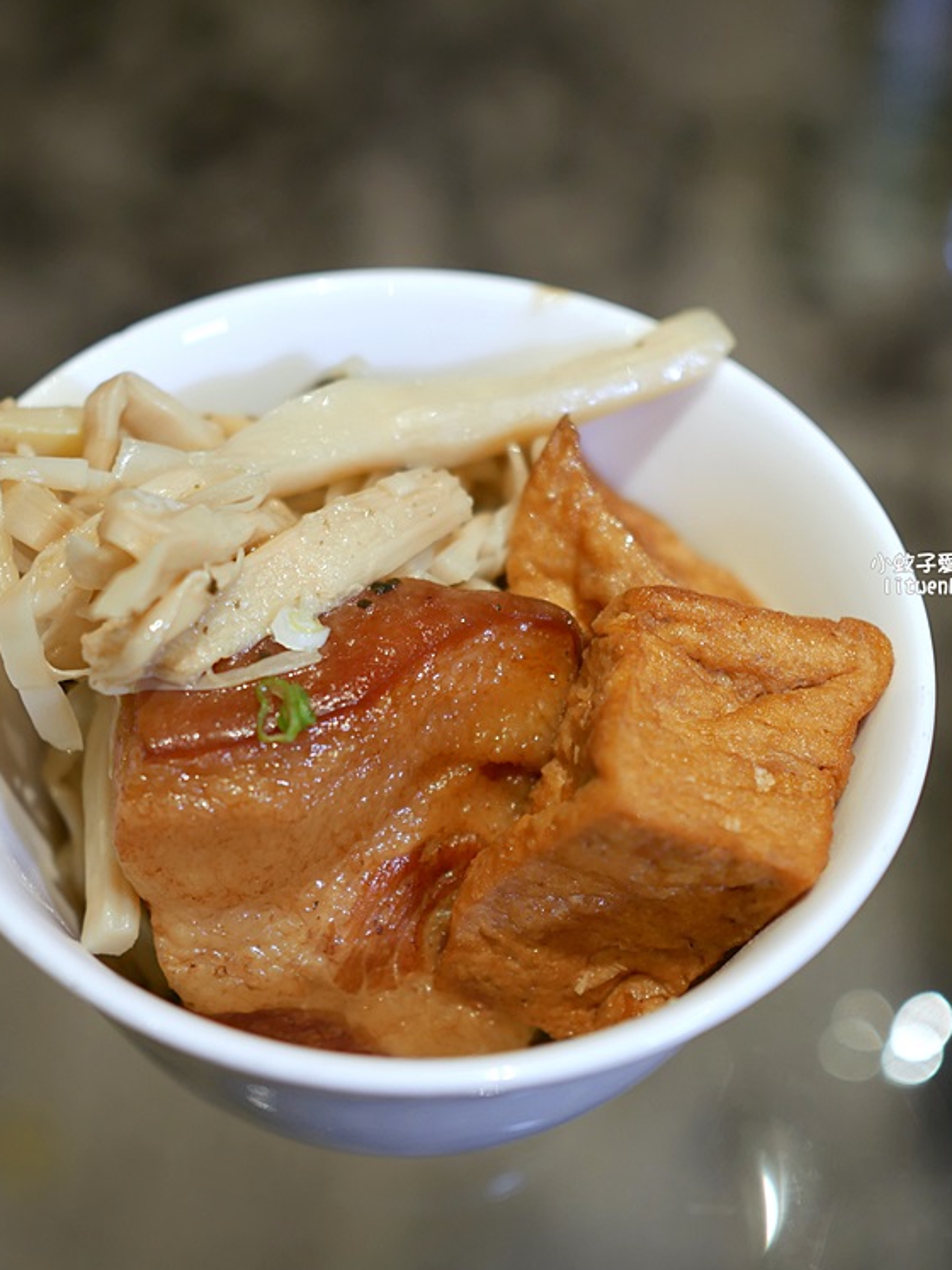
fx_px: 2458
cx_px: 384
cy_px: 635
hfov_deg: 21.9
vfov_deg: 29.0
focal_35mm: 67
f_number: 1.8
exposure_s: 1/60
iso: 320
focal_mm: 25
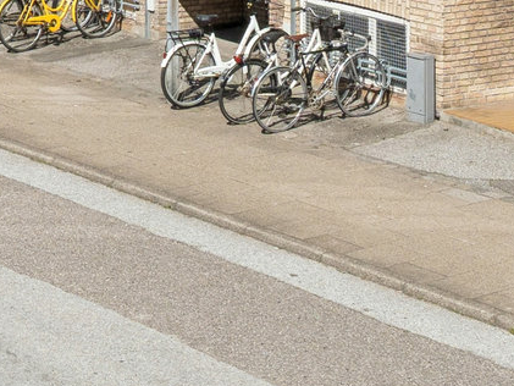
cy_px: -811
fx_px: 2035
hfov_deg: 14.4
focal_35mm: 137
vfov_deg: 8.7
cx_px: 175
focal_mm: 20
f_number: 10
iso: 400
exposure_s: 1/800
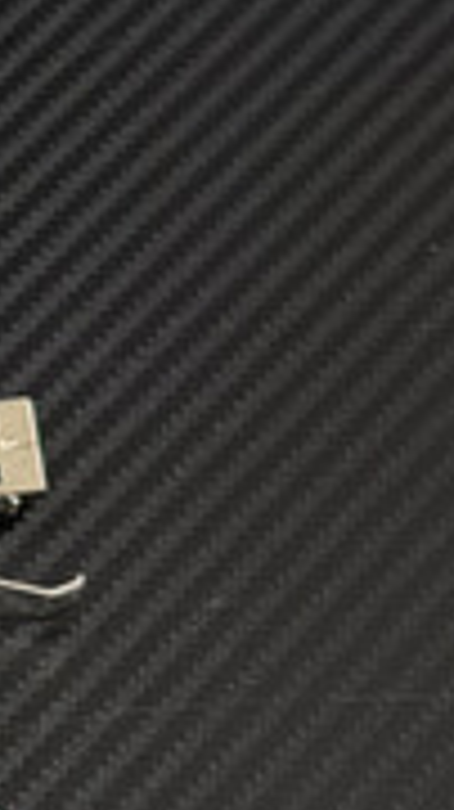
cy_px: 286
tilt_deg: -47.2
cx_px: -1214
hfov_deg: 4.9
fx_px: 4867
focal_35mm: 227
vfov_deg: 9.5
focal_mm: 6.76
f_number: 1.78
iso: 125
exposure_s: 1/60
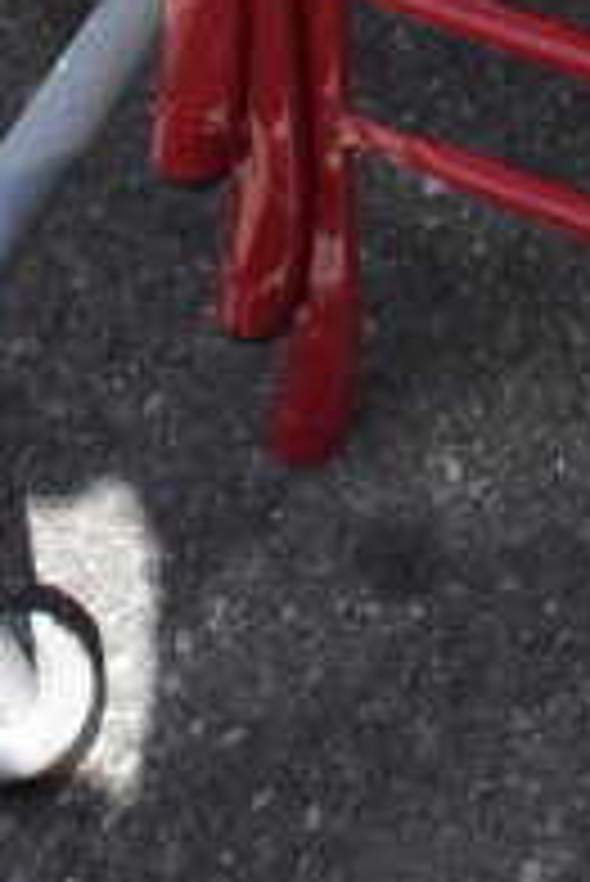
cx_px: 833
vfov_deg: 13.0
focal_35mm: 140
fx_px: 3435
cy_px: -808
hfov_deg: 9.6
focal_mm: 20
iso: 6400
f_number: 20
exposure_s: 1/1600
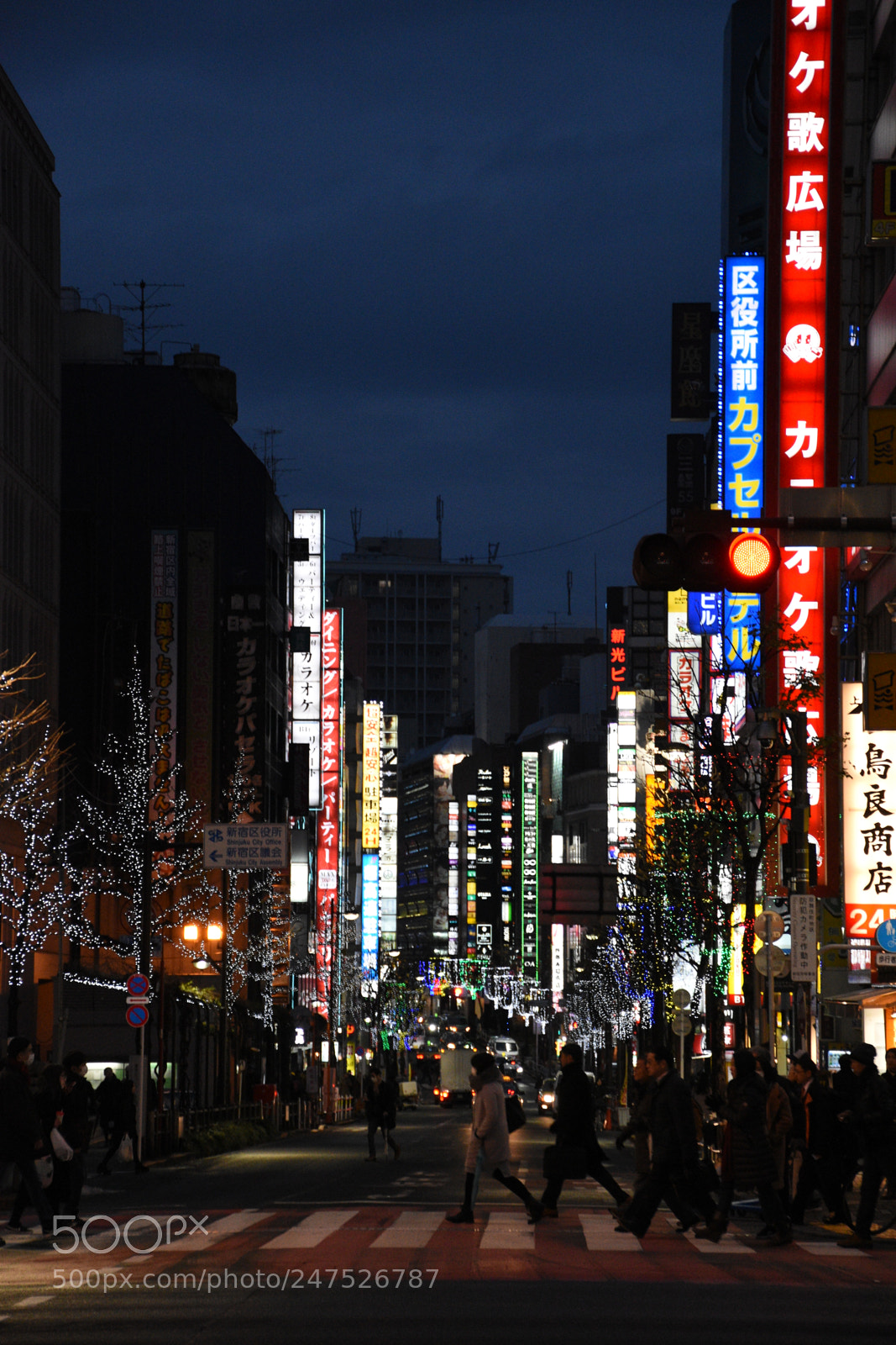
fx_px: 3695
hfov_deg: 13.8
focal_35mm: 99
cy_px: 672
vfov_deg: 20.6
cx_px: 448
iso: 2000
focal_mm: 66
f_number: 5
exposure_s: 1/160
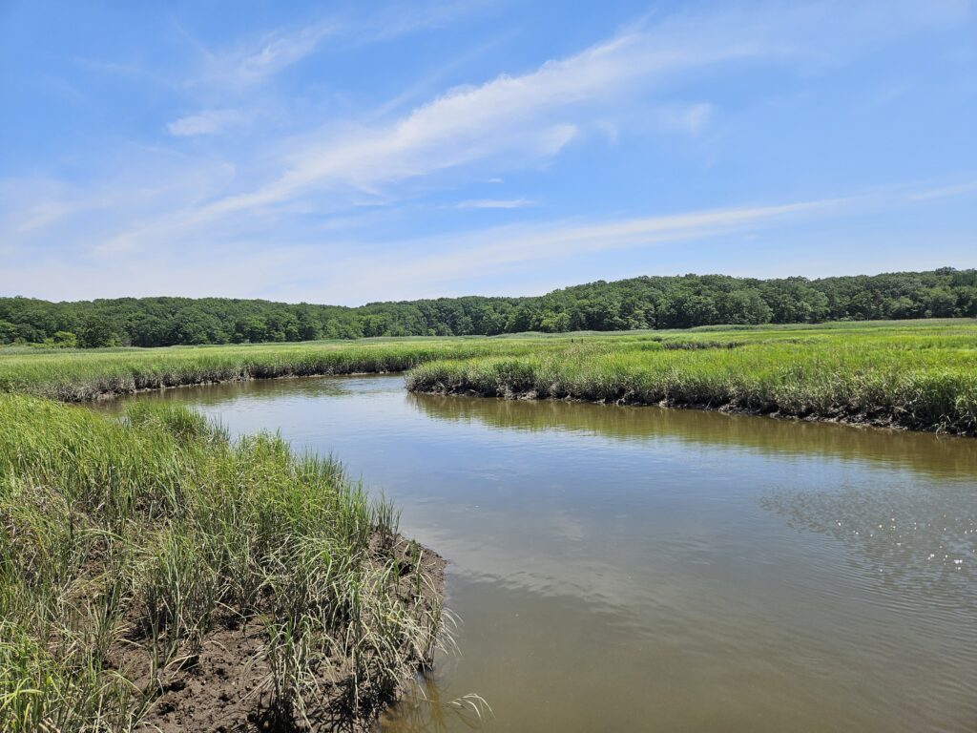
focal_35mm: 23
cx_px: 488
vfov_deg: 58.9
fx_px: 649
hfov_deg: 73.9
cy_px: 366
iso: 25
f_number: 1.8
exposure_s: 1/2715
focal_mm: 5.4
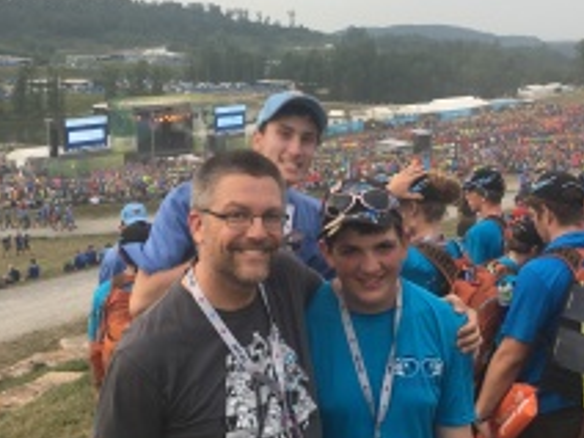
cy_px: 234
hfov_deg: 38.2
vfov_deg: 29.1
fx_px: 844
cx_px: 300
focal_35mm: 50
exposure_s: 1/287
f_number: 2.2
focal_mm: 4.15
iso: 25
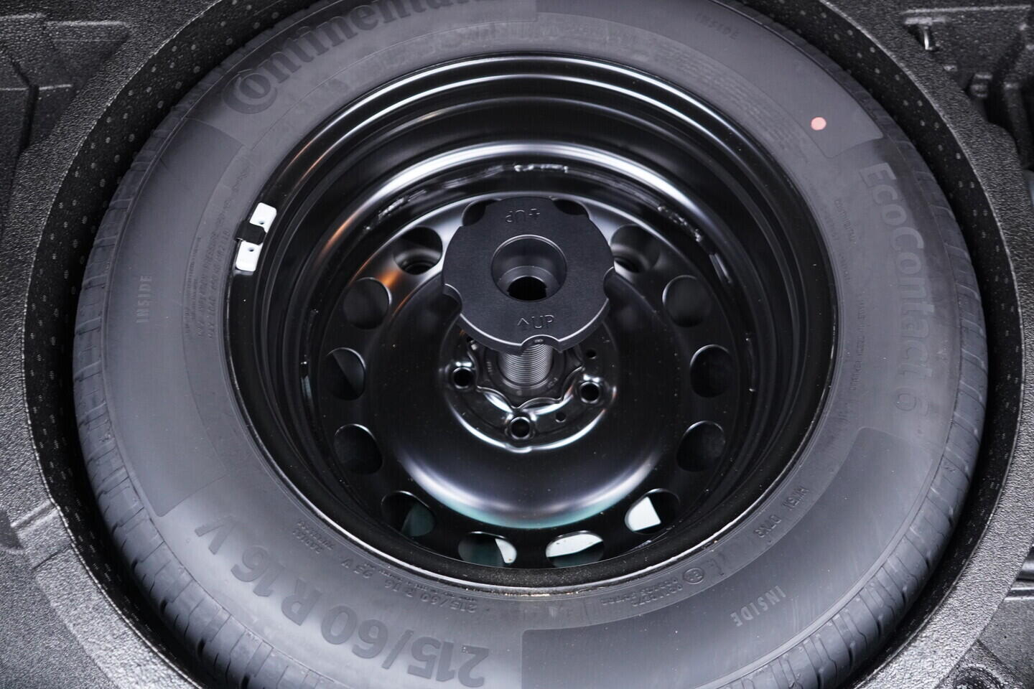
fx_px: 1034
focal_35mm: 36
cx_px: 517
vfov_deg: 36.9
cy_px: 344
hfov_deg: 53.1
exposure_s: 1/40
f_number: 2.8
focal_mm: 24
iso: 1600
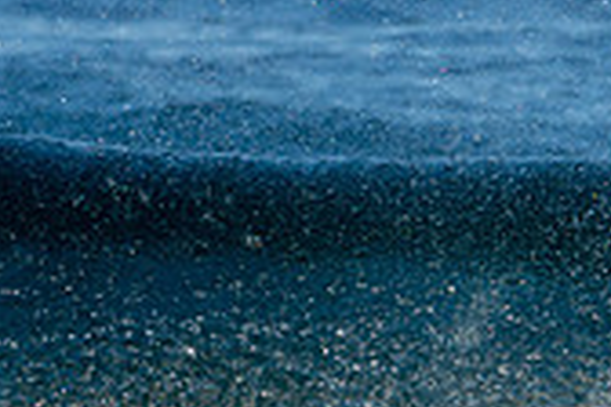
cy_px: 634
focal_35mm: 2590
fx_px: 43955
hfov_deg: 0.8
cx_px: 582
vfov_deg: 0.5
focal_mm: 500
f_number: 5.6
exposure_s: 1/1250
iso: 250
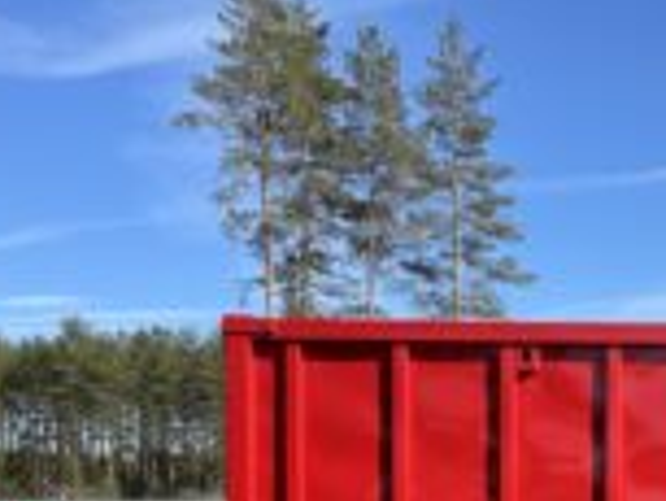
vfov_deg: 20.5
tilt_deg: -2.8
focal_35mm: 68
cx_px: 670
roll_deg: +0.2
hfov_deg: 26.9
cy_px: 571
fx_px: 1309
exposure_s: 1/1984
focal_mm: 4.2
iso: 32
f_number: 1.6
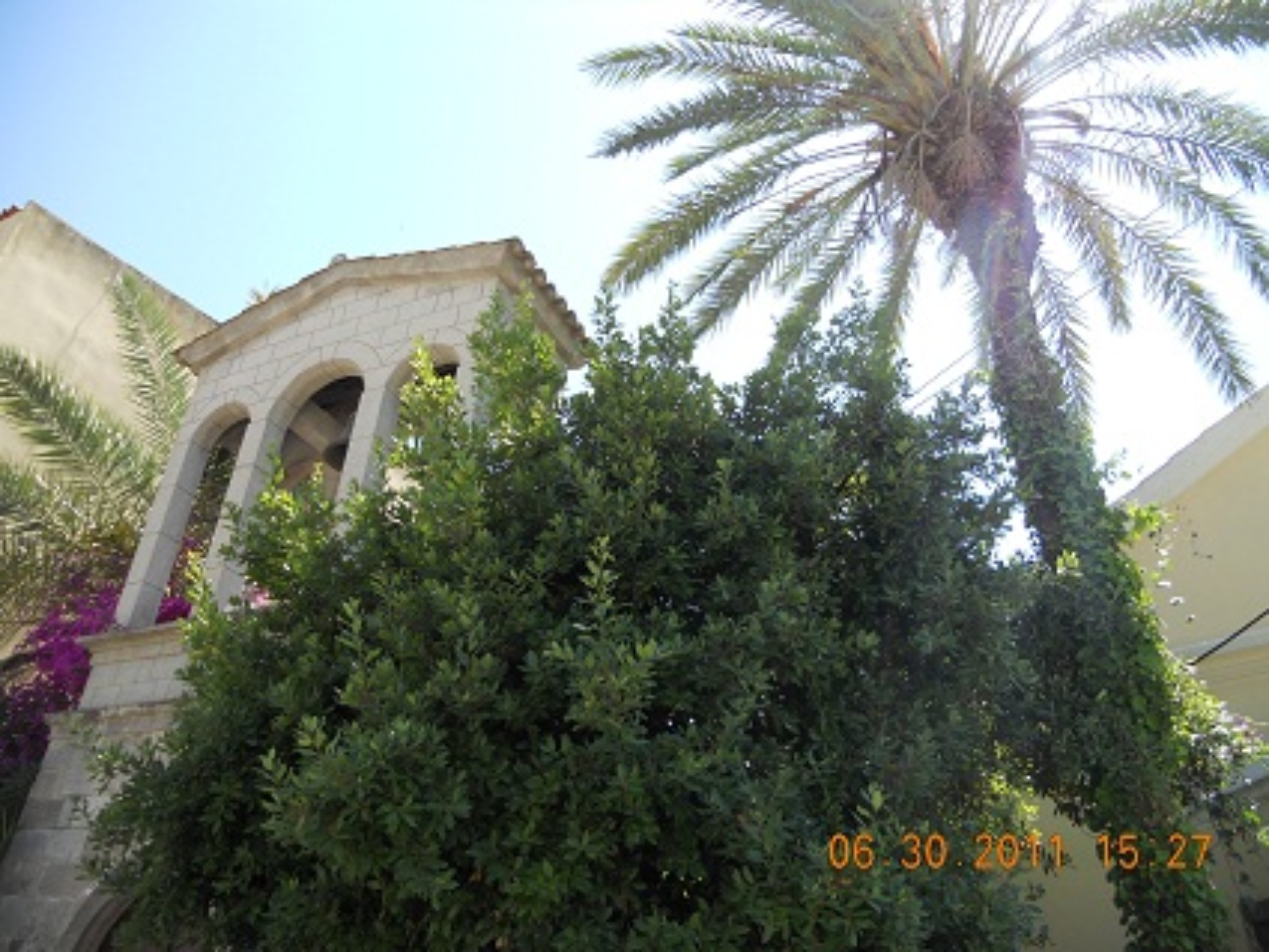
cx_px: 634
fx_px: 990
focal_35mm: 27
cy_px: 476
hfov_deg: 65.3
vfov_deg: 51.4
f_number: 3.2
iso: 80
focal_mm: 4.9
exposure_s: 1/320
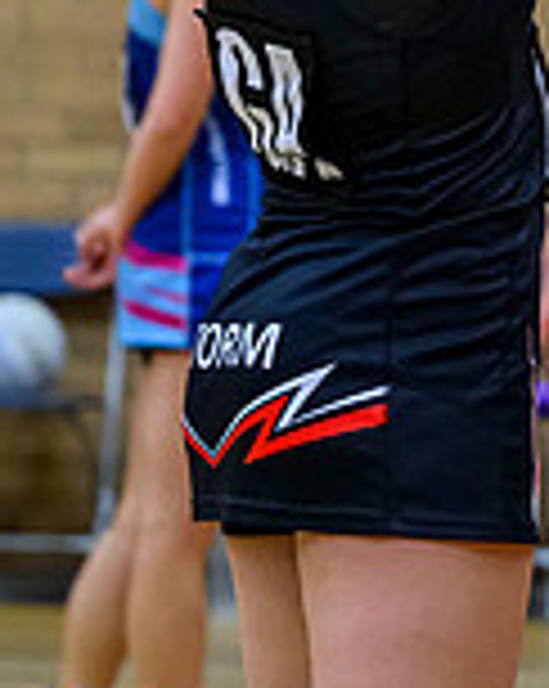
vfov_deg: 3.9
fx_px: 10053
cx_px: 1190
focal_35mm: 494
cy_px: -426
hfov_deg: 3.1
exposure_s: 1/1000
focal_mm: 103
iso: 5000
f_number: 2.8
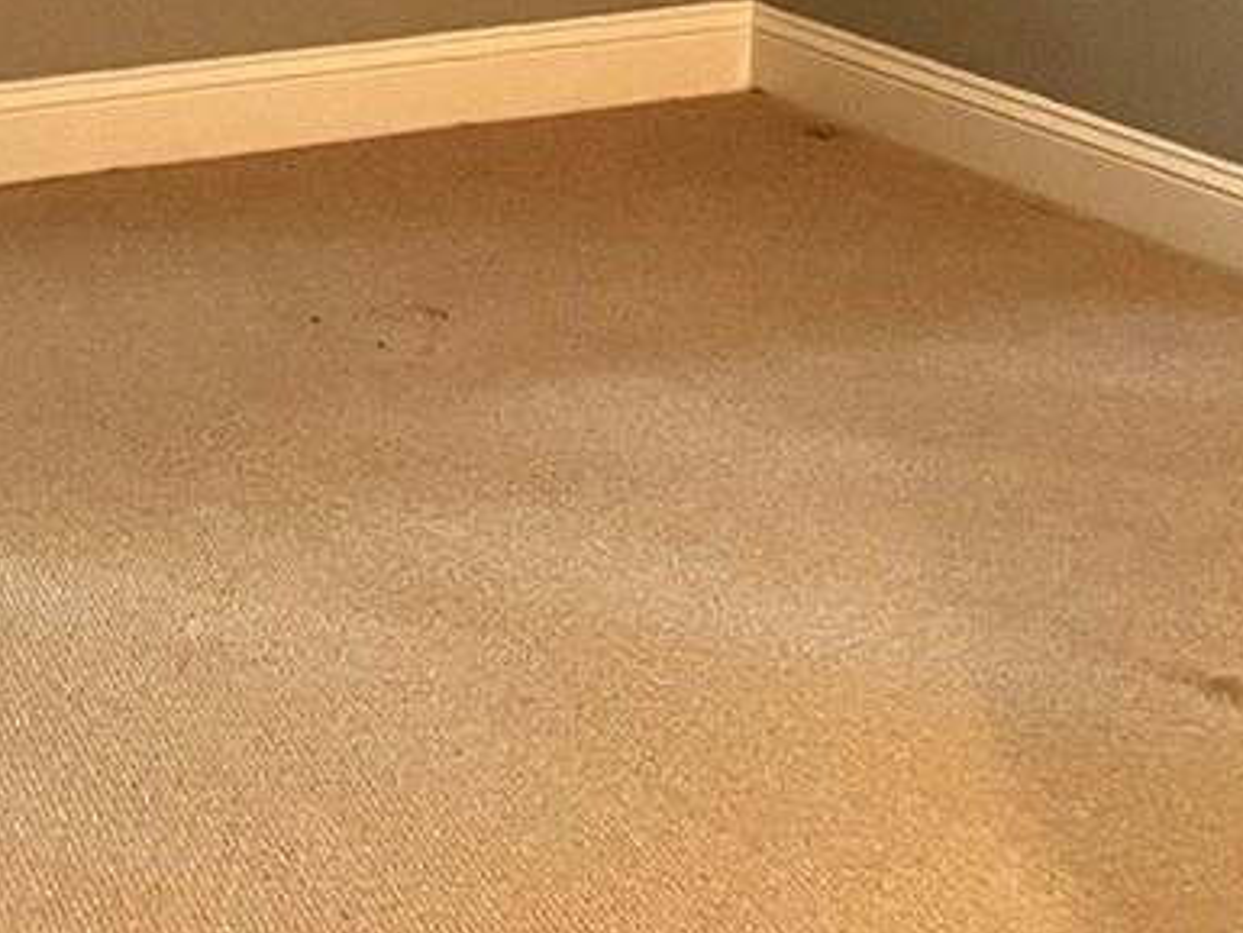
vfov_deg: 12.7
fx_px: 3879
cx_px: 504
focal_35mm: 108
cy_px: -630
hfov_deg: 18.2
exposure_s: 1/40
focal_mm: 5.7
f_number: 1.5
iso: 640
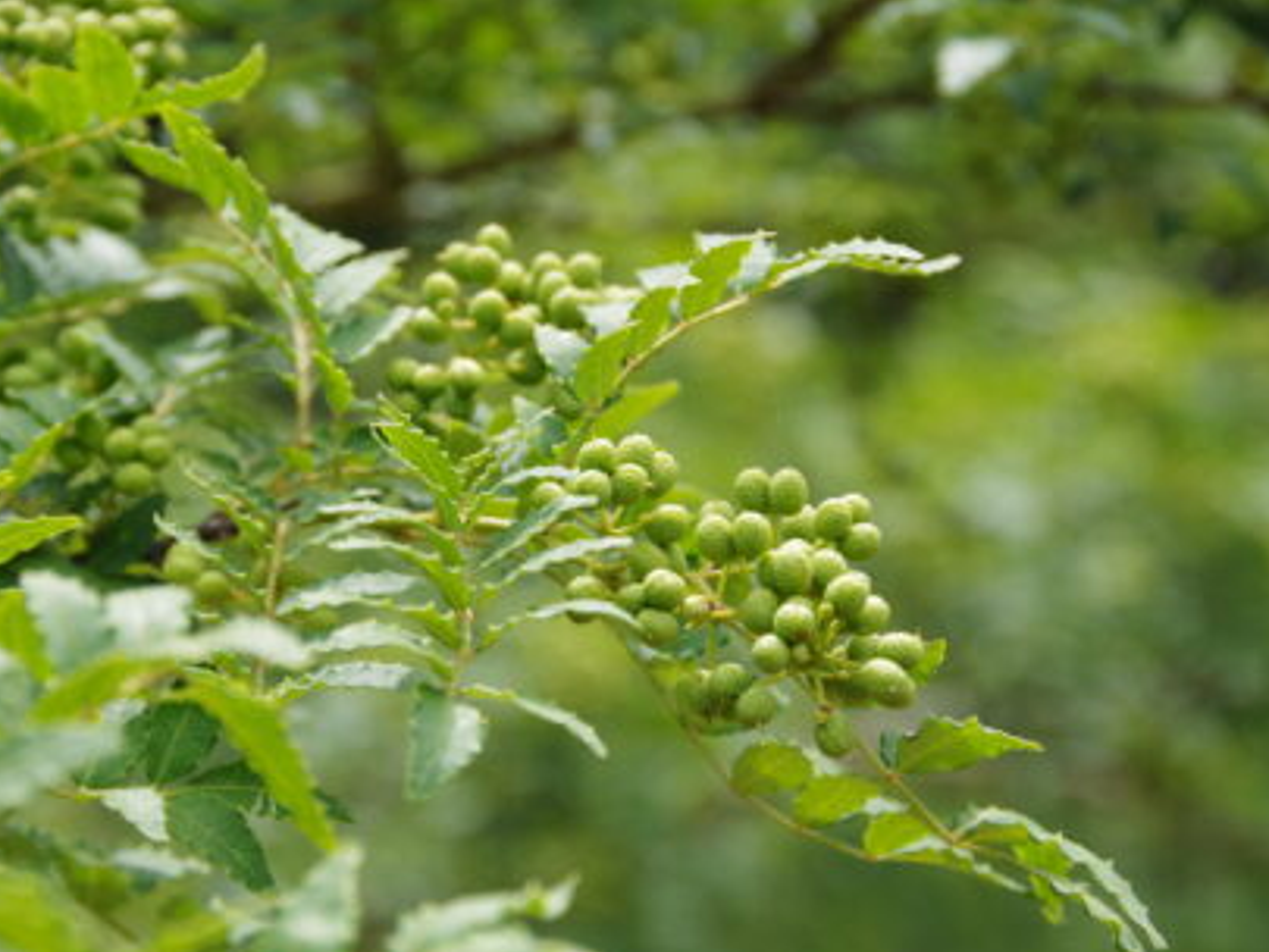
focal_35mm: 144
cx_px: 595
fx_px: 5281
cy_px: 476
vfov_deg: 10.3
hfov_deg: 13.7
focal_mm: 88
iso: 100
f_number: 7.1
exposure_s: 1/160
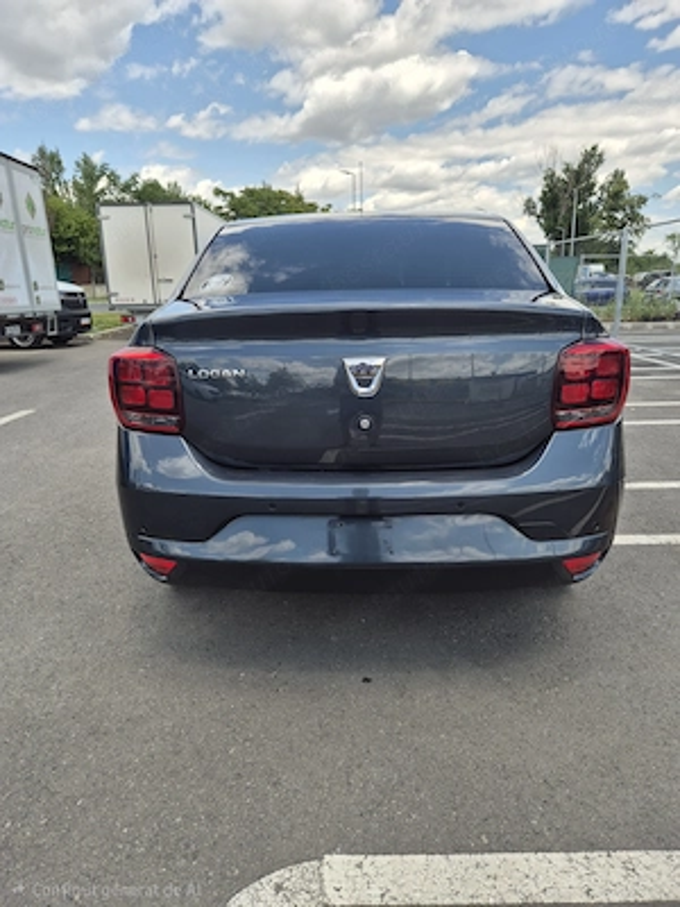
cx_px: 340
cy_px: 454
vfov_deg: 73.9
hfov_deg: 58.9
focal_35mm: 23
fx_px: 602
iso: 25
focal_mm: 5.4
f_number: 1.8
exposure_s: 1/1250
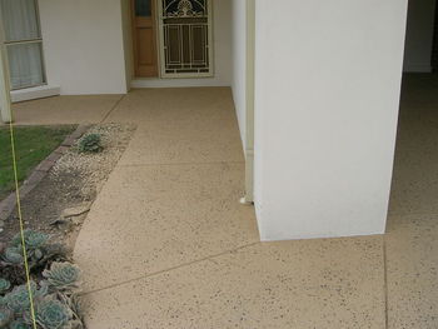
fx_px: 443
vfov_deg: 40.7
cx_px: 219
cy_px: 164
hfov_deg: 52.6
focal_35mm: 35
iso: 50
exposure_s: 1/277
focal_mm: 5.4
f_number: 4.8
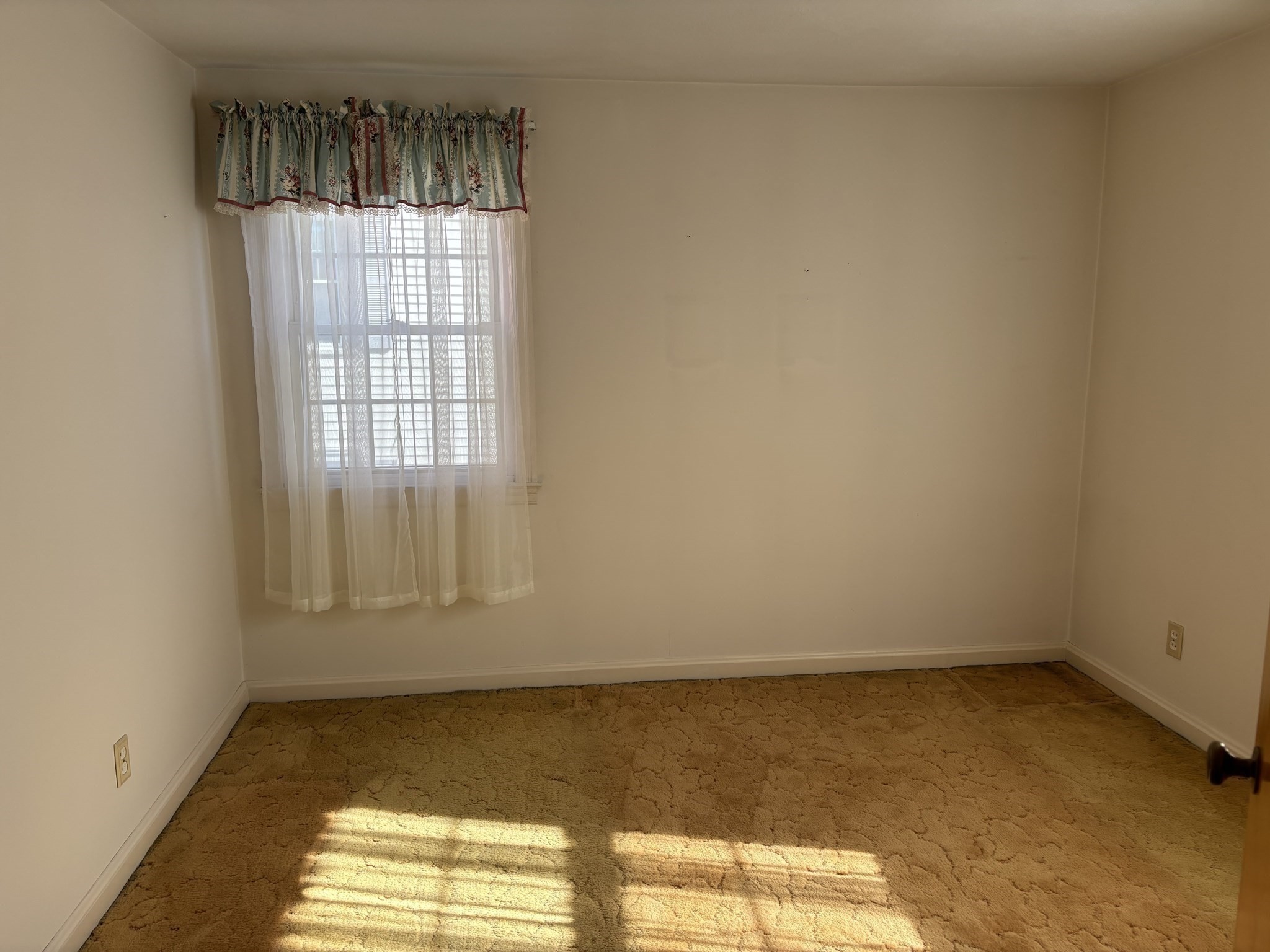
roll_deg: +0.7
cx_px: 635
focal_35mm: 26
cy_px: 476
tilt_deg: -8.9
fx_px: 954
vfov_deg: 53.1
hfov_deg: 67.3
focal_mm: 5.96
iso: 50
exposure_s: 1/292
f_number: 1.6
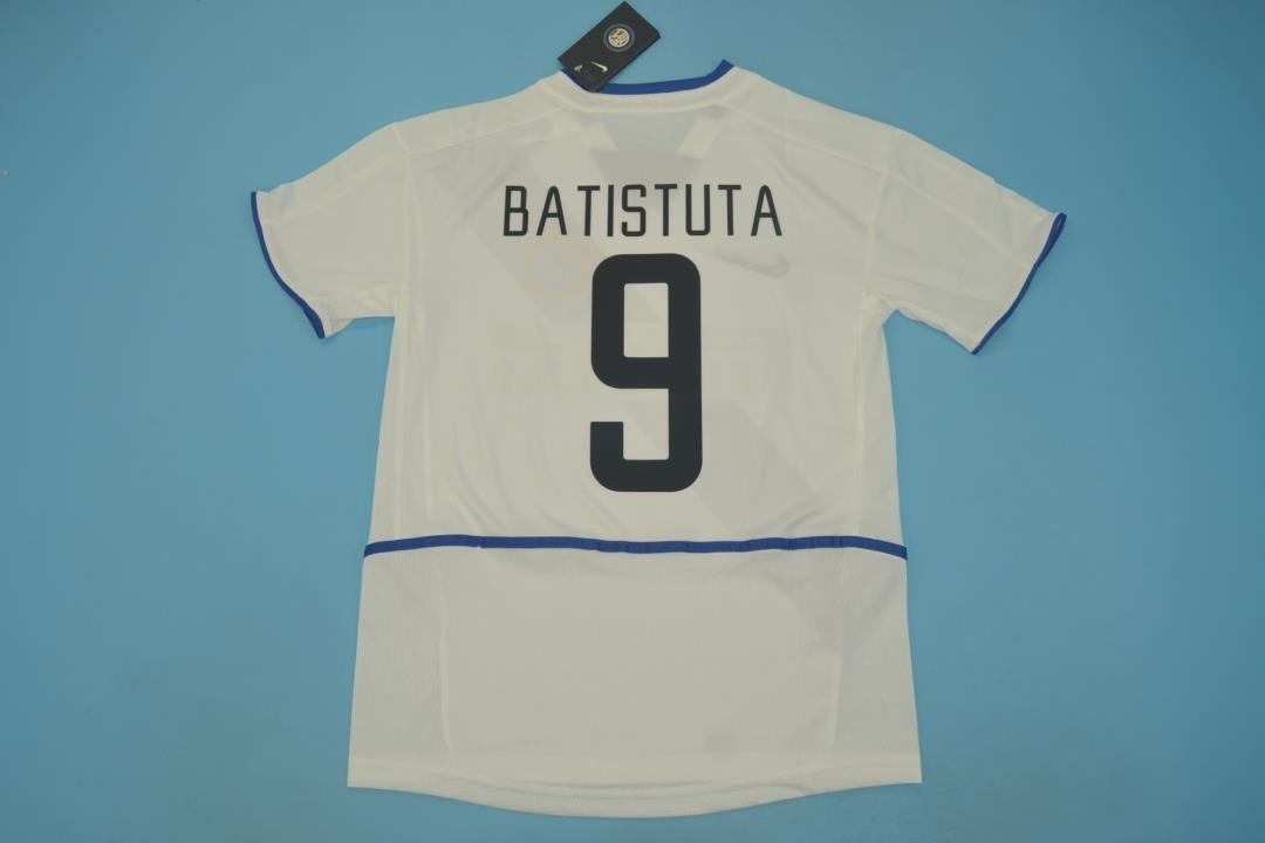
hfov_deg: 61.9
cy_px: 422
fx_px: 1054
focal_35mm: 30
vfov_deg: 43.6
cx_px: 632
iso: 200
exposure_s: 1/200
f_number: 5
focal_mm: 20
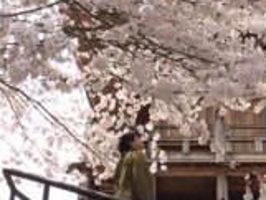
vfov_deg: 16.6
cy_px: -60
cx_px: 173
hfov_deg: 23.2
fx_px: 646
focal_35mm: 84
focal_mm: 4.12
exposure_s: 1/1109
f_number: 2.2
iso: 32
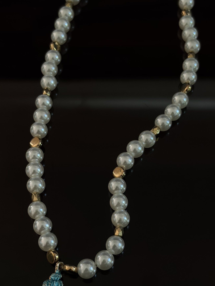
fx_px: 505
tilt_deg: -64.3
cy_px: 167
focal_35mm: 61
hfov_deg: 24.0
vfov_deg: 31.6
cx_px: 117
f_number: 1.6
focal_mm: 5.96
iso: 160
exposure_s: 1/56
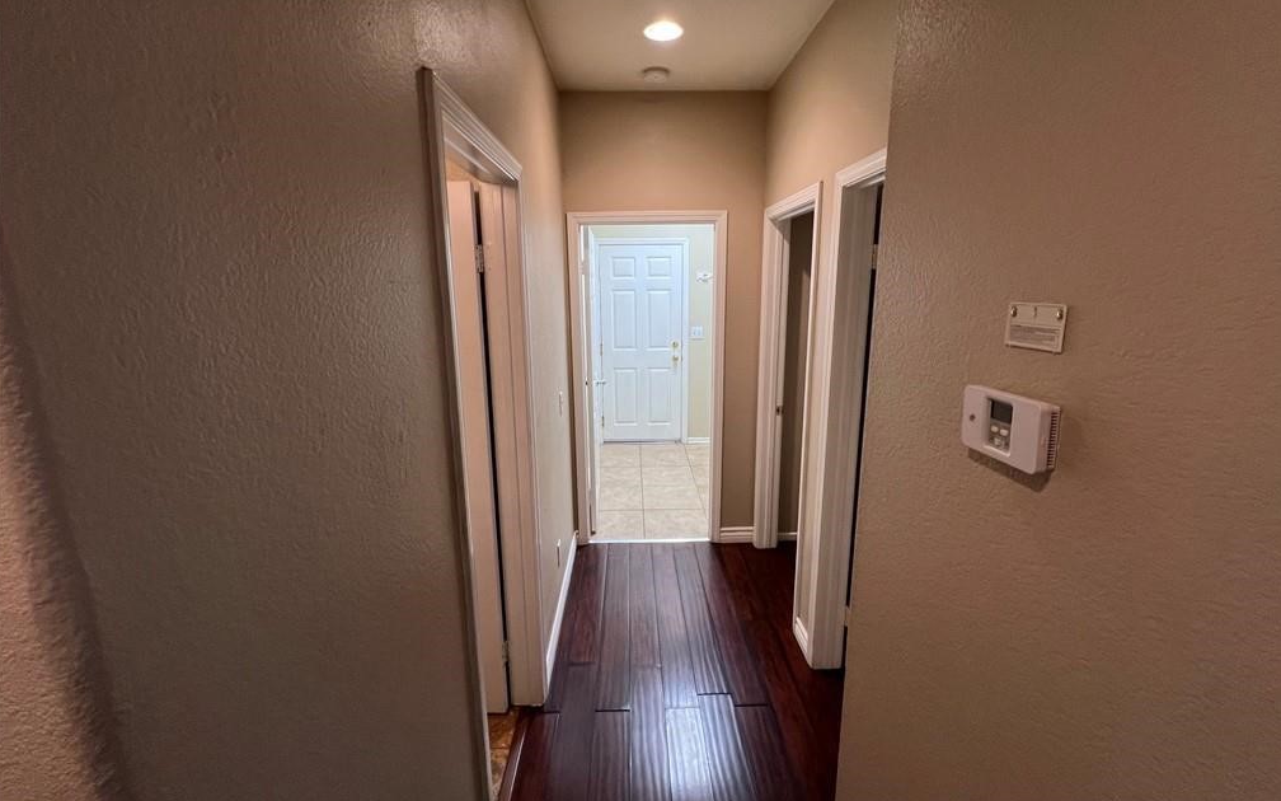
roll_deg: +0.5
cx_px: 644
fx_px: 489
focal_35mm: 14
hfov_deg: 105.3
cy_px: 376
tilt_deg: -11.0
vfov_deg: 78.6
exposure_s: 1/60
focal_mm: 1.57
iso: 160
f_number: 1.8
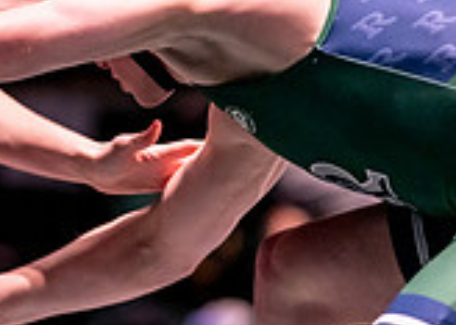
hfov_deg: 4.0
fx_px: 6486
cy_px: 61
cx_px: 178
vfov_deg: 2.9
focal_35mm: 501
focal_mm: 135
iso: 2000
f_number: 1.8
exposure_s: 1/800
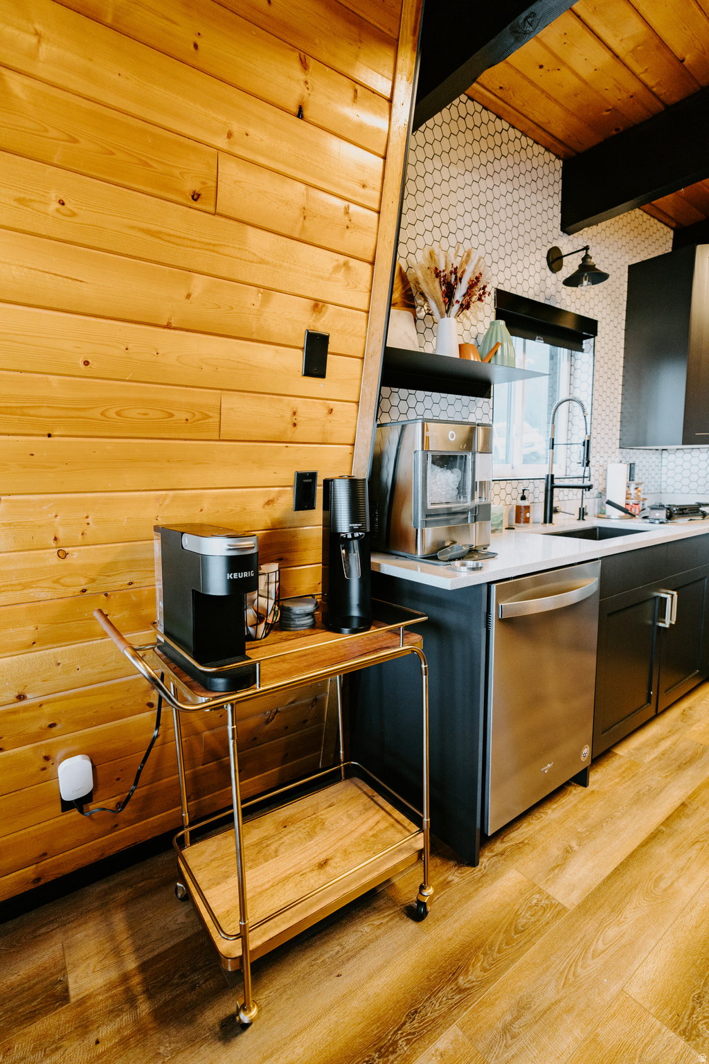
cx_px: 354
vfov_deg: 96.7
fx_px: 473
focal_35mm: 16
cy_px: 532
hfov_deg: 73.7
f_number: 3.2
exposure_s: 1/125
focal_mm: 16
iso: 400
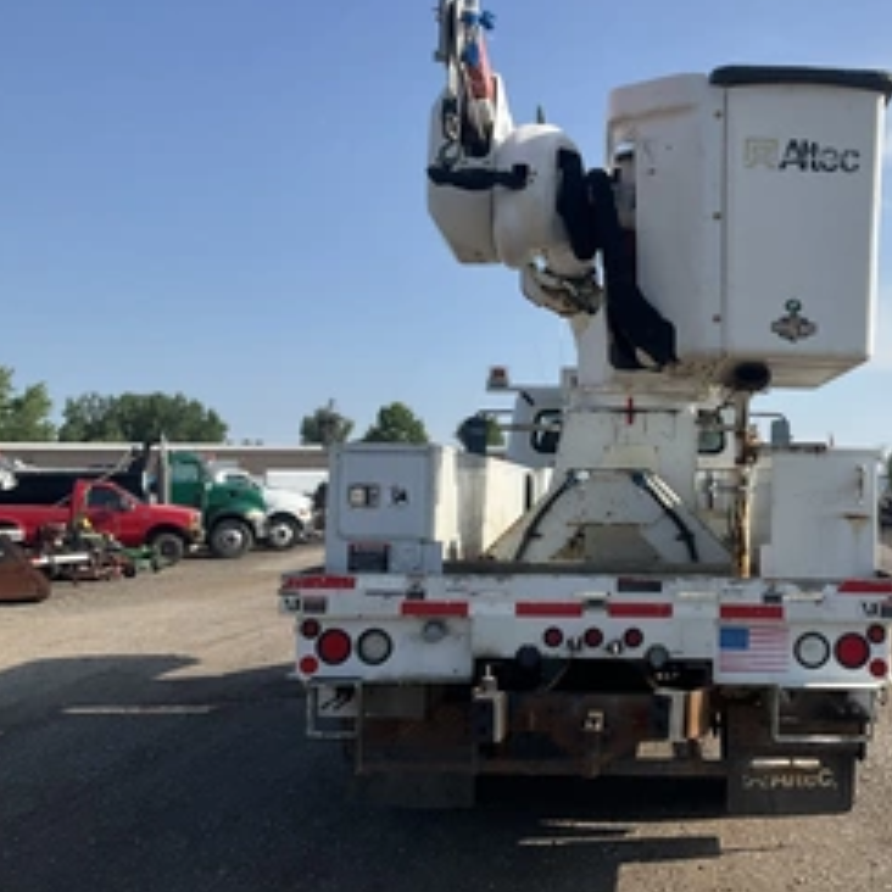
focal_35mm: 42
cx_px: 662
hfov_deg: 39.0
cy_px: 395
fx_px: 1224
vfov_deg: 40.0
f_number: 1.8
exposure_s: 1/2141
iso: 25
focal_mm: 3
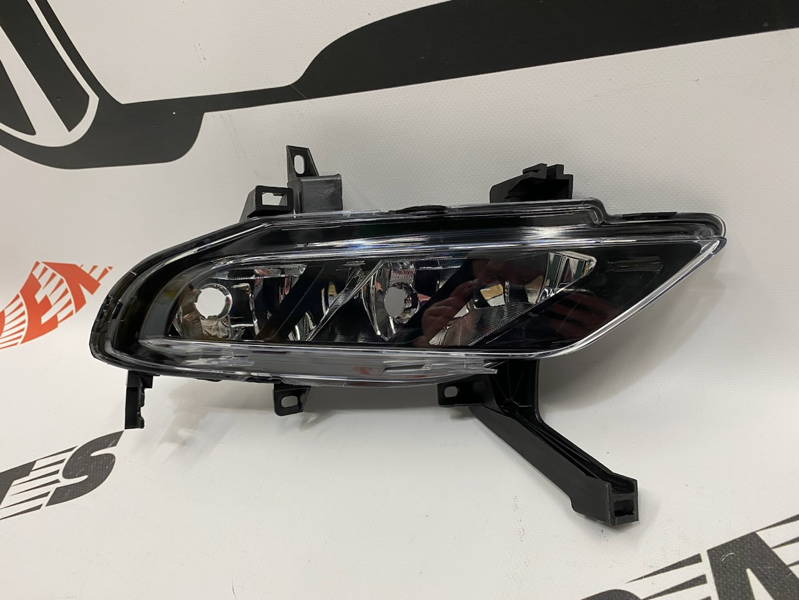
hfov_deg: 67.3
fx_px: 600
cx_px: 400
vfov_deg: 53.1
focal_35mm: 26
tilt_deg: -34.3
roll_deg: +15.9
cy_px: 300
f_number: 1.8
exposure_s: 1/50
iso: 64
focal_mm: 4.25
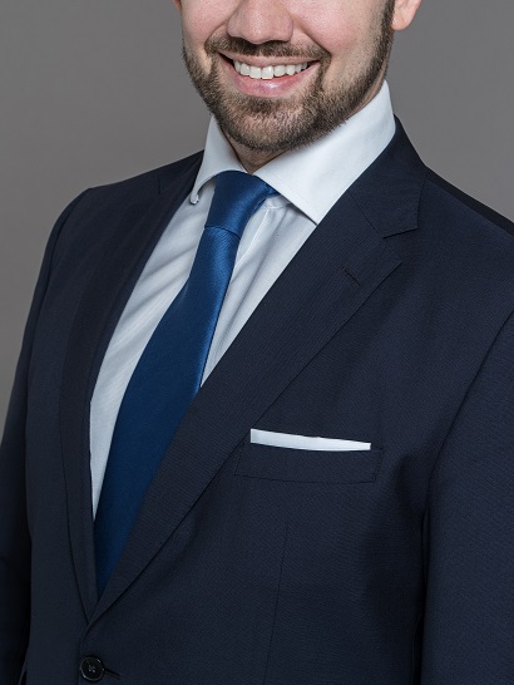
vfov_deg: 16.6
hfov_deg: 12.6
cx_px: 308
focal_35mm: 118
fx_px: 2334
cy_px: 235
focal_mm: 100
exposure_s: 1/100
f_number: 11
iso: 100
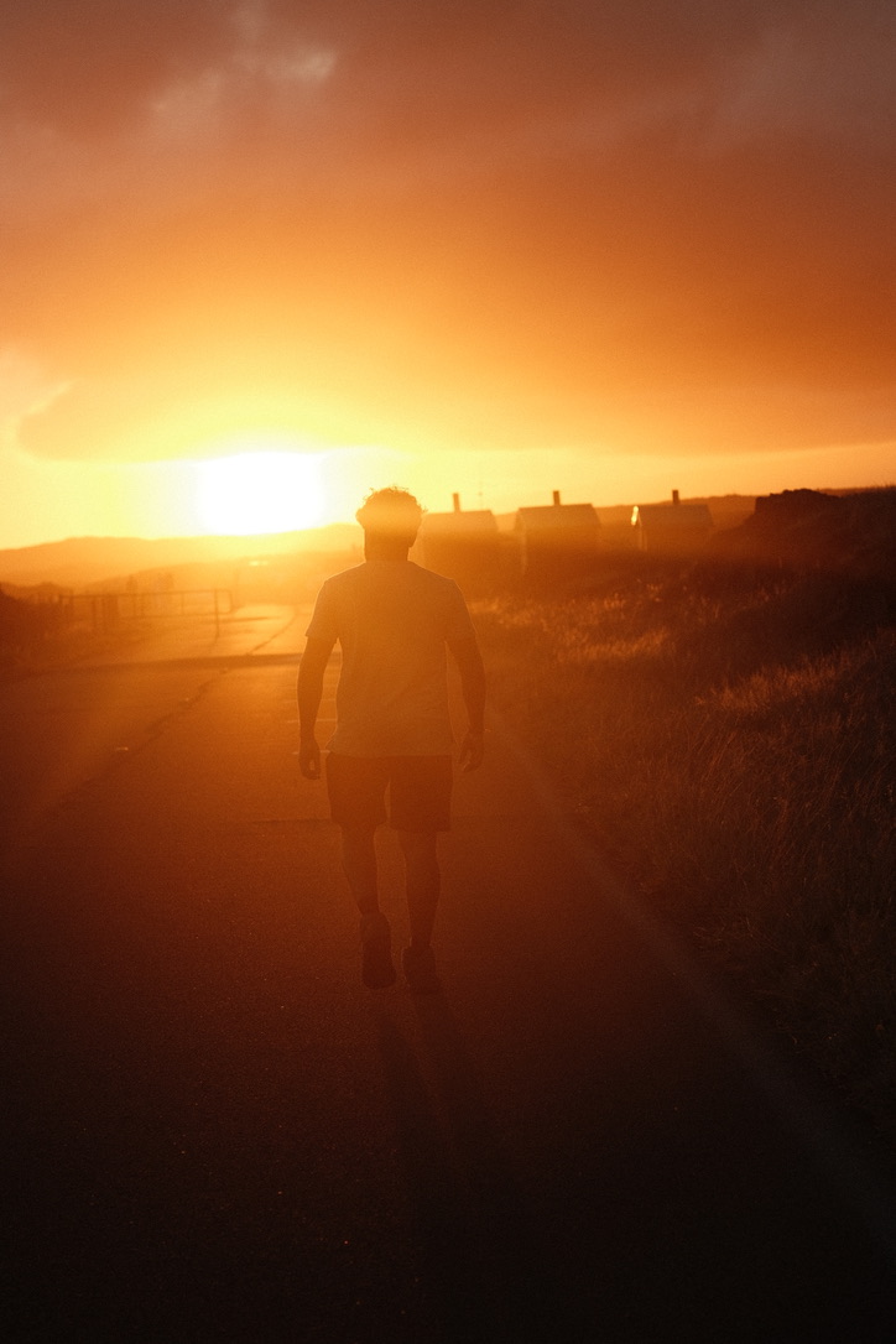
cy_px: 672
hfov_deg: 13.6
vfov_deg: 20.2
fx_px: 3770
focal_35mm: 101
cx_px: 448
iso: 320
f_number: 4
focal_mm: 67.1
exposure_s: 1/950
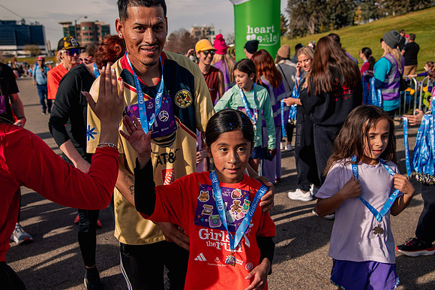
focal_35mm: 41
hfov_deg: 47.5
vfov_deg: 32.7
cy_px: 145
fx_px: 494
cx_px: 208
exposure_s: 1/500
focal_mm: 38
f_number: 5.6
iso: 200
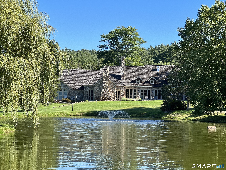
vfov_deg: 19.1
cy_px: 85
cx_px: 113
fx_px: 503
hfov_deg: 25.3
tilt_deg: +4.5
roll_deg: +0.5
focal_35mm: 77
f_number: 2.8
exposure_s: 1/334
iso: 32
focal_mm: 9
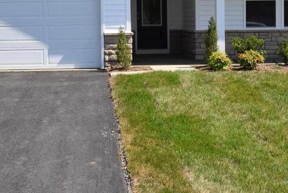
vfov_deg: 18.5
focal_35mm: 73
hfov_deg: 27.7
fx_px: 585
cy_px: 34
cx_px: 129
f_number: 9
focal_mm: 20
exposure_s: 1/320
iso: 200
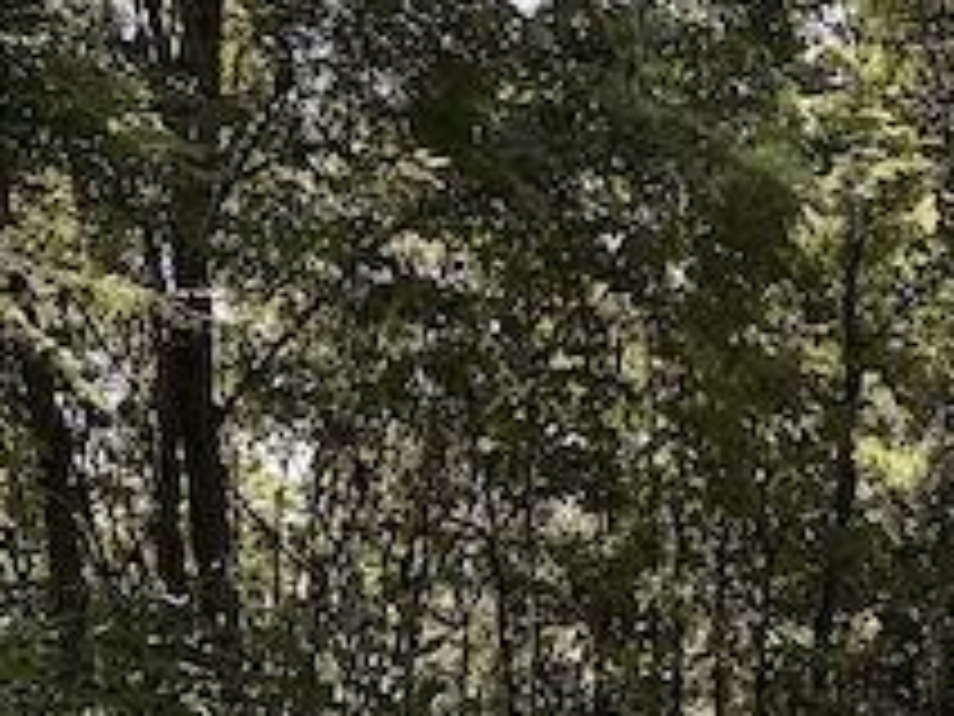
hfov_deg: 17.2
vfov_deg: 13.1
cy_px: 423
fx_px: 3114
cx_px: 846
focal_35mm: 113
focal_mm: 6.76
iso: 100
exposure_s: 1/1156
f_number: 1.78
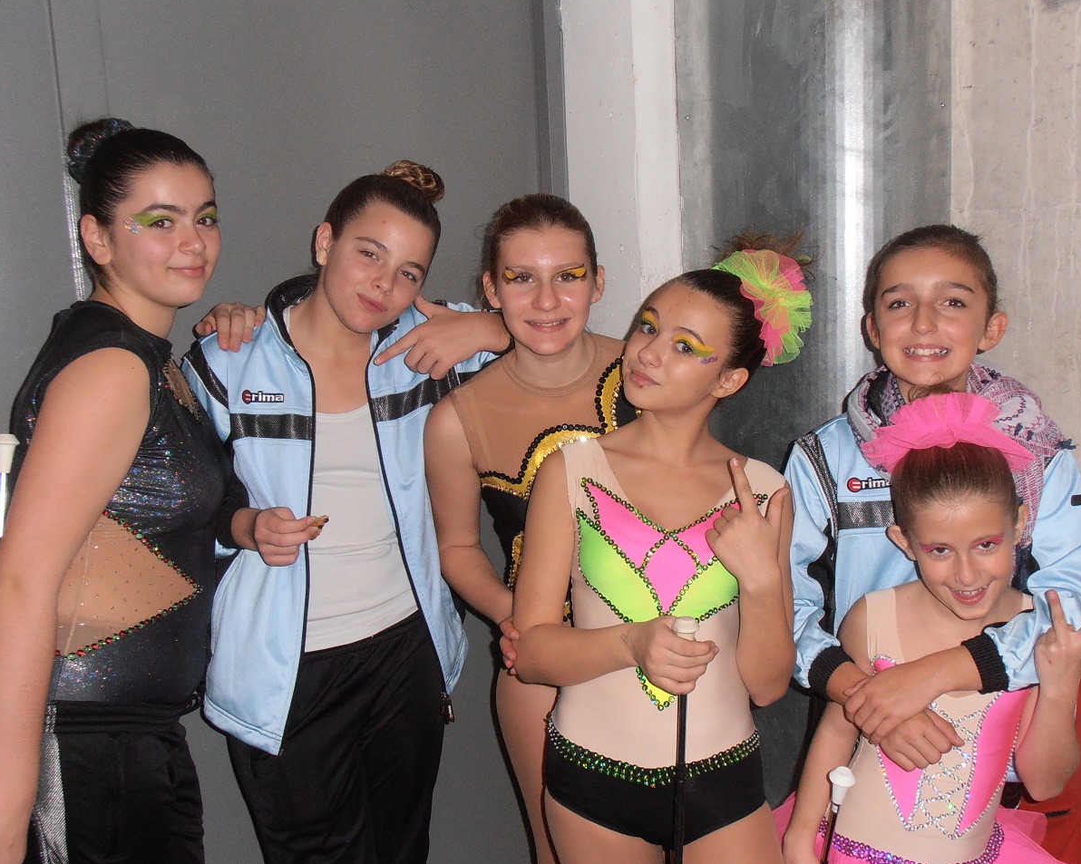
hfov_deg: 46.8
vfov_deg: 38.2
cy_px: 427
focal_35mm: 39
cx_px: 580
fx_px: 1247
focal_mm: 6.61
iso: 125
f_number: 3.9
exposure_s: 1/40
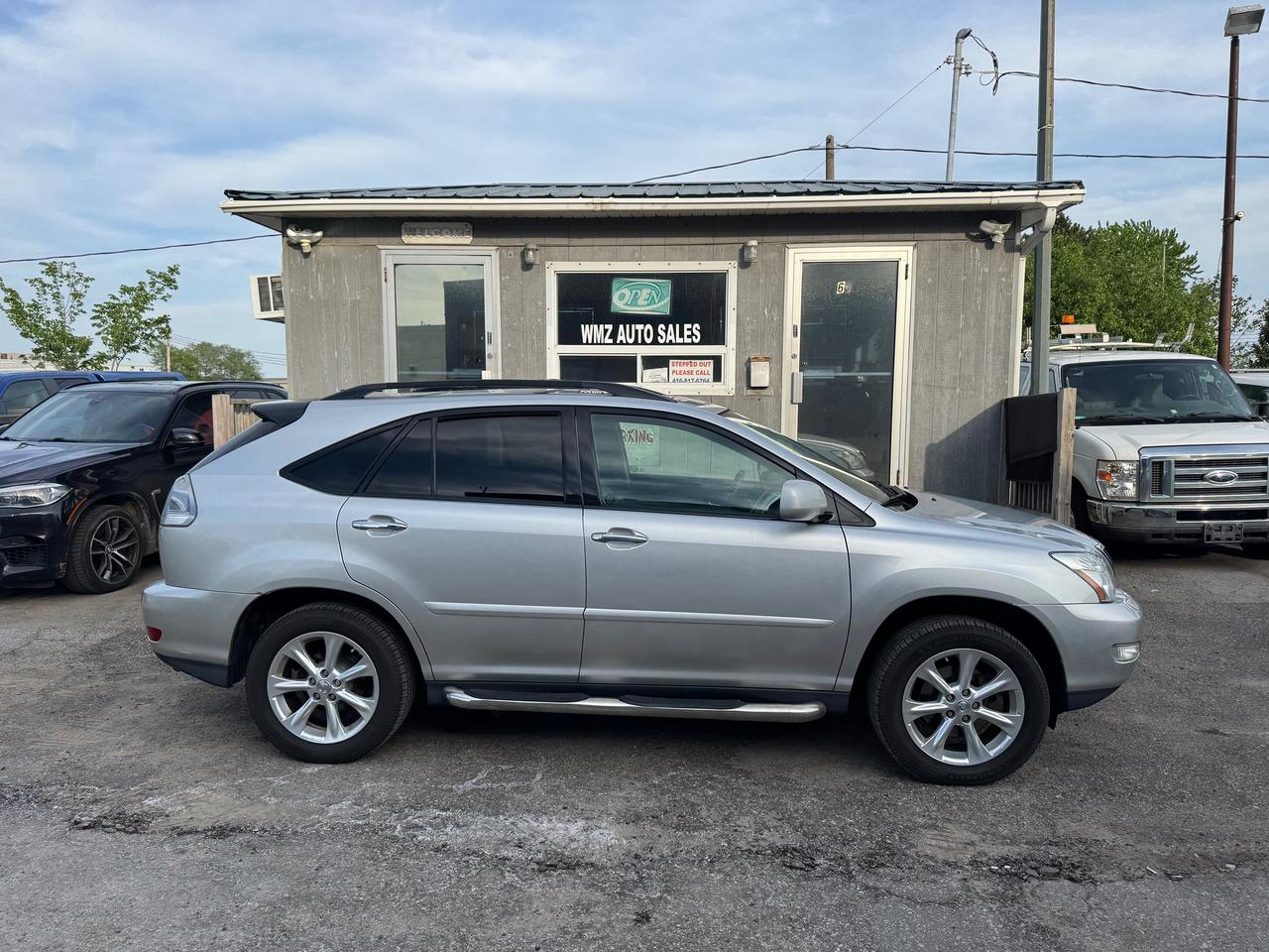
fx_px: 880
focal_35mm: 24
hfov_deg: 71.6
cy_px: 476
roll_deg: +1.0
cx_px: 634
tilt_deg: -5.9
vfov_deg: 56.8
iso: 80
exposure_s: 1/2710
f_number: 1.78
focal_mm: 6.76
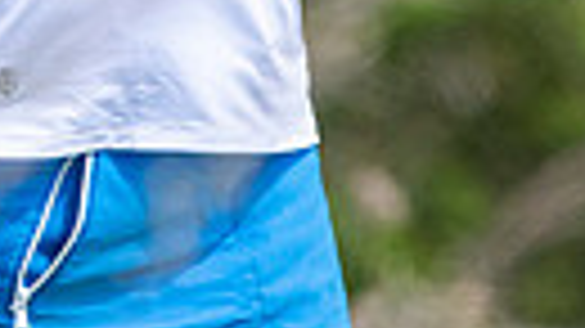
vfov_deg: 0.5
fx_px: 34748
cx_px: -99
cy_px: -492
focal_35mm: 2241
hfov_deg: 1.0
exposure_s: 1/1600
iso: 500
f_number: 6.3
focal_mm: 320
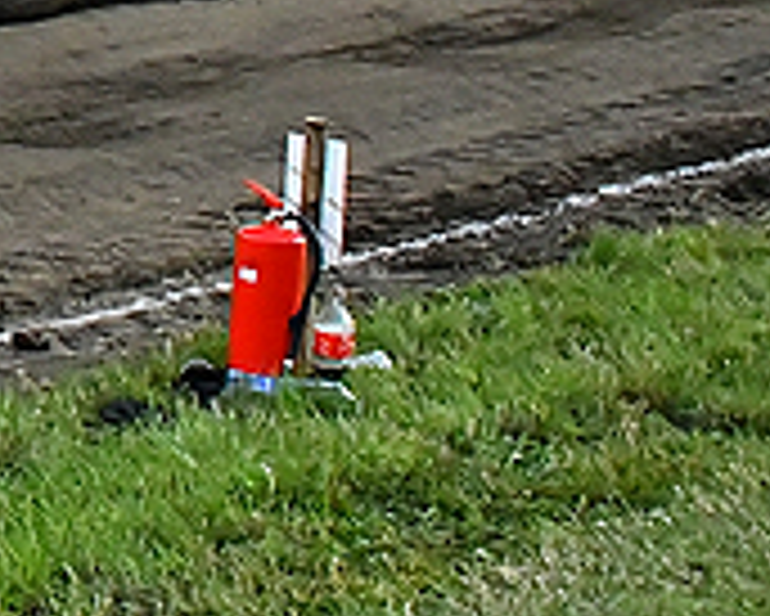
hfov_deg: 10.6
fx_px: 3603
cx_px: -1018
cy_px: -447
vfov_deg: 9.4
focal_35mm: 158
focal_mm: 24
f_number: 4.5
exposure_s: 1/6400
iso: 2000
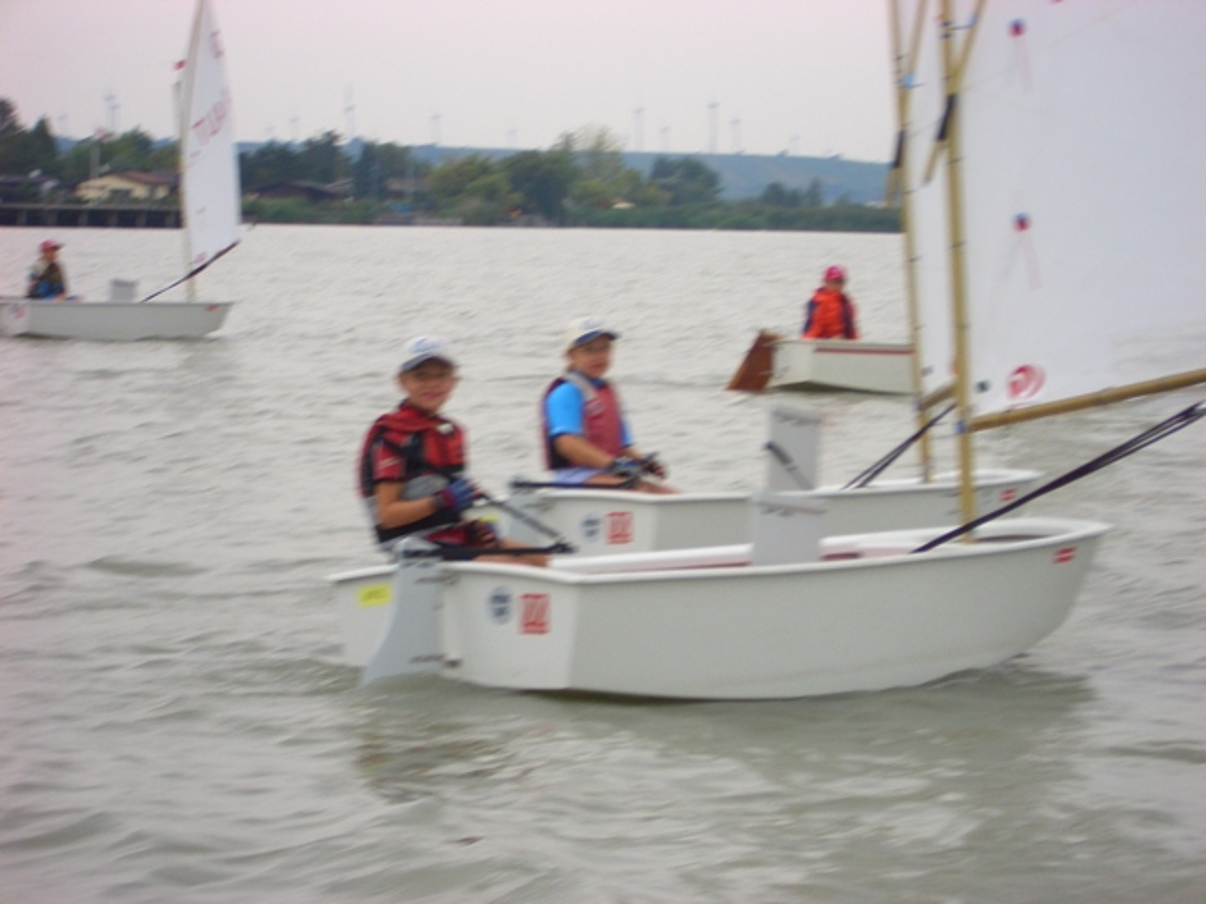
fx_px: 3658
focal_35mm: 105
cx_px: 603
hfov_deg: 18.7
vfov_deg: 14.1
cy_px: 452
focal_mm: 17.4
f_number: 4.8
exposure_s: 1/125
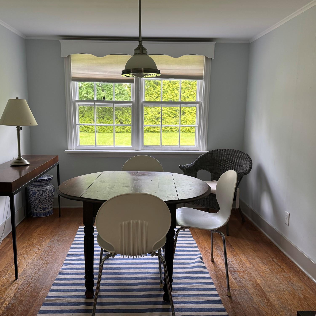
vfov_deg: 55.6
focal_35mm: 29
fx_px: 300
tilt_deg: -9.9
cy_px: 160
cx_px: 141
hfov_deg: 55.5
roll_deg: -0.1
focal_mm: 6.76
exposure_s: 1/121
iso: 125
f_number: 1.78
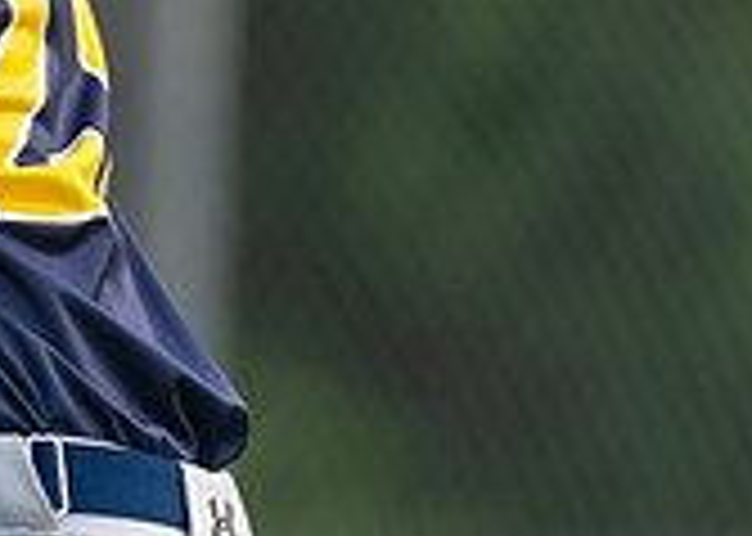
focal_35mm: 592
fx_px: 12633
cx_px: -298
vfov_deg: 2.4
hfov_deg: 3.4
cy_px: -306
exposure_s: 1/320
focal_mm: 161
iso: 200
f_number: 2.8
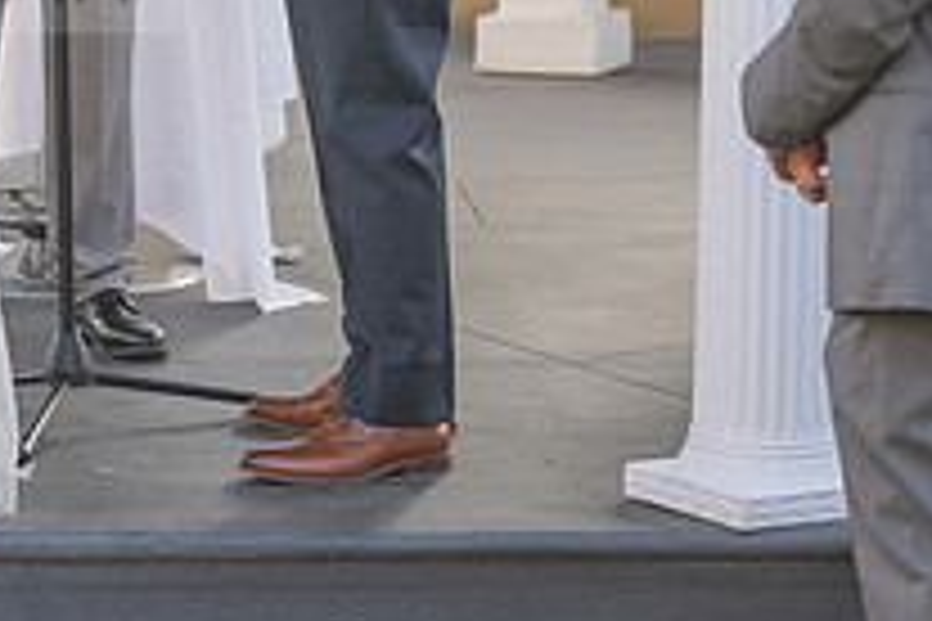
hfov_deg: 10.3
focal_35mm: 196
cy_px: -74
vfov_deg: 7.0
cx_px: -203
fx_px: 5074
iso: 400
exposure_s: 1/800
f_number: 2.8
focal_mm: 70
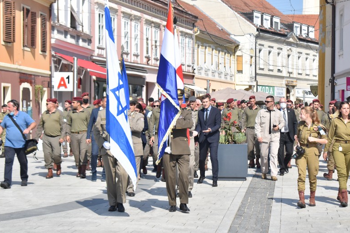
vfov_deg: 14.4
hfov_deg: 21.4
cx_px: 219
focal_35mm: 95
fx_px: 923
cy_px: 107
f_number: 5.3
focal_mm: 48
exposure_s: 1/4000
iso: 800
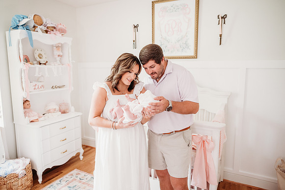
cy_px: 95
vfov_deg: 53.2
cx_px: 142
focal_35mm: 24
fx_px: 190
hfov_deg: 73.7
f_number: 2.8
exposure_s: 1/200
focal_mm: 24
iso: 1600
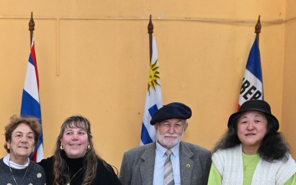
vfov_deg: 13.1
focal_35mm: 95
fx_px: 763
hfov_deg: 20.2
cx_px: -82
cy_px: 278
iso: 1000
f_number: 5.6
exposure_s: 1/100
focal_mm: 29.5
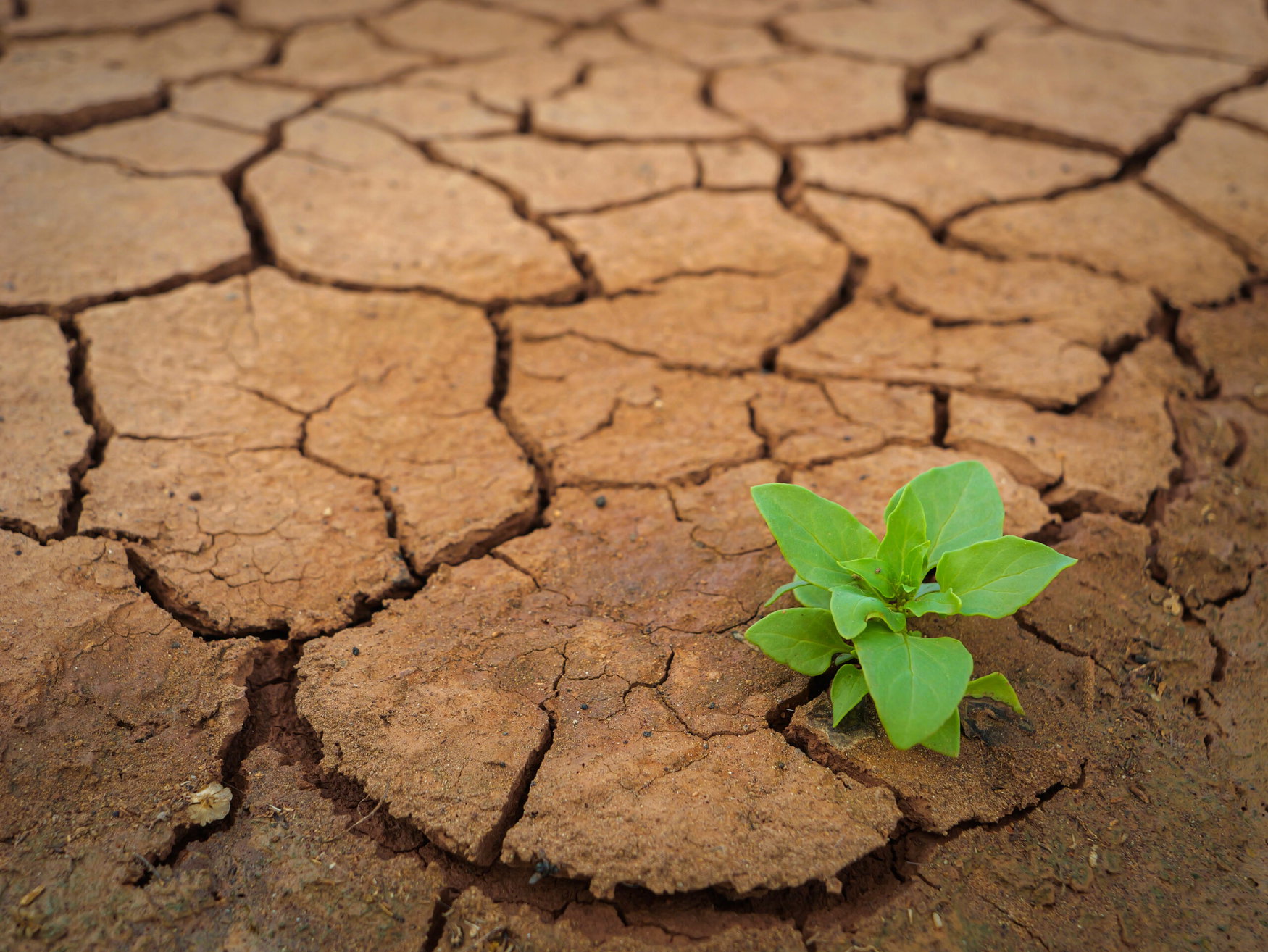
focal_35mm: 46
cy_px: 476
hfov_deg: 41.2
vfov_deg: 31.5
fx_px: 1686
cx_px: 634
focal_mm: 23
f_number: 3.4
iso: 100
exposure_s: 1/100
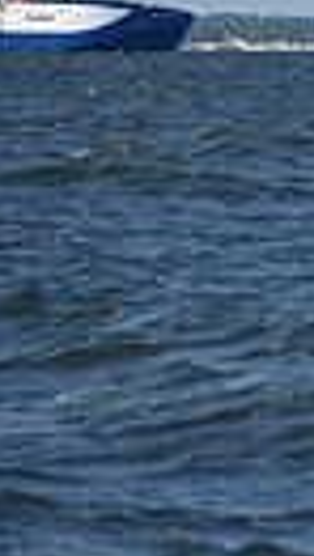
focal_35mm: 325
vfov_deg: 6.6
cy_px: -45
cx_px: 1218
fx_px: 4795
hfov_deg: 3.6
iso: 250
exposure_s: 1/800
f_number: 4
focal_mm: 70
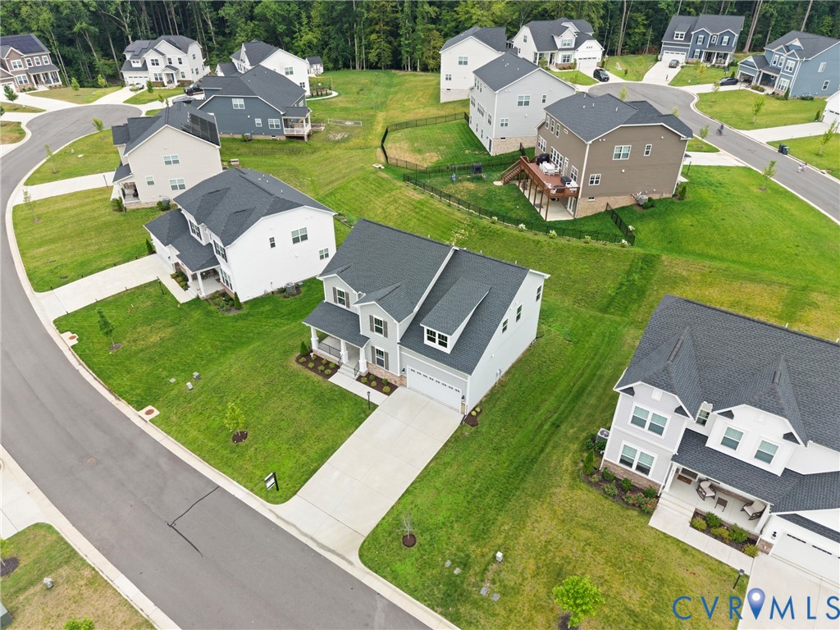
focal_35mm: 24
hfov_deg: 71.6
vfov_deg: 56.8
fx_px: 582
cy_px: 315
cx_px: 420
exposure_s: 1/800
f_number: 1.8
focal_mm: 8.67
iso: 100
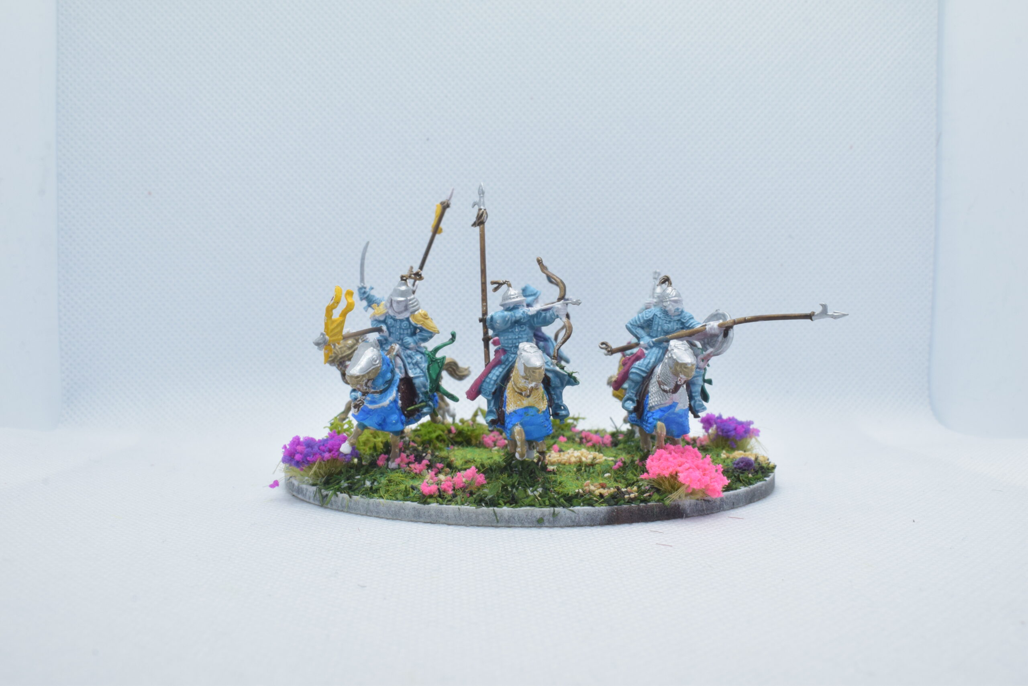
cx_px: 514
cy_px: 343
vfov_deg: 33.0
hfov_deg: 47.9
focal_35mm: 40
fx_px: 1156
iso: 800
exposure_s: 1/60
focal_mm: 27
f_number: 20
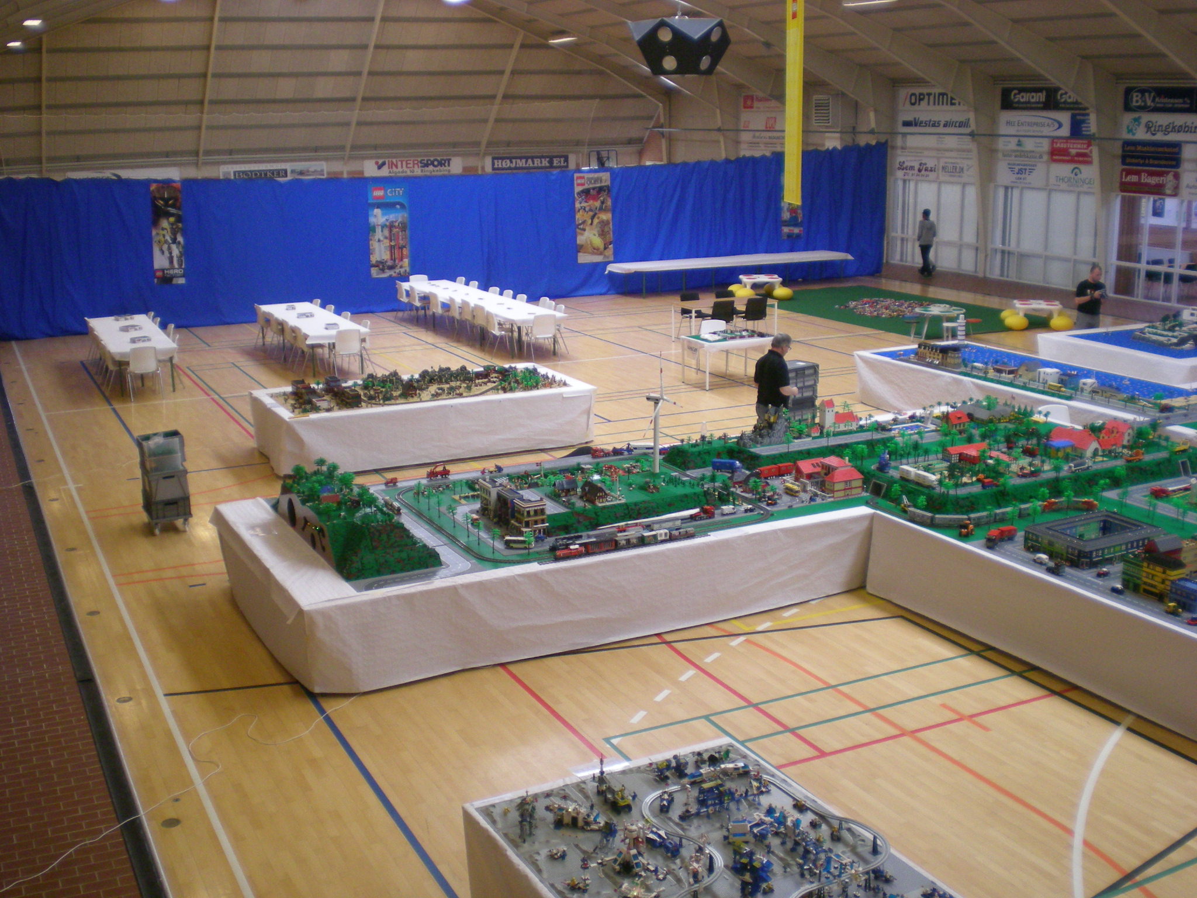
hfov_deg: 49.0
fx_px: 1314
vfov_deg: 37.7
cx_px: 598
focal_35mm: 38
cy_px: 449
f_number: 3.1
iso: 200
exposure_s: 1/51.6
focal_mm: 6.3
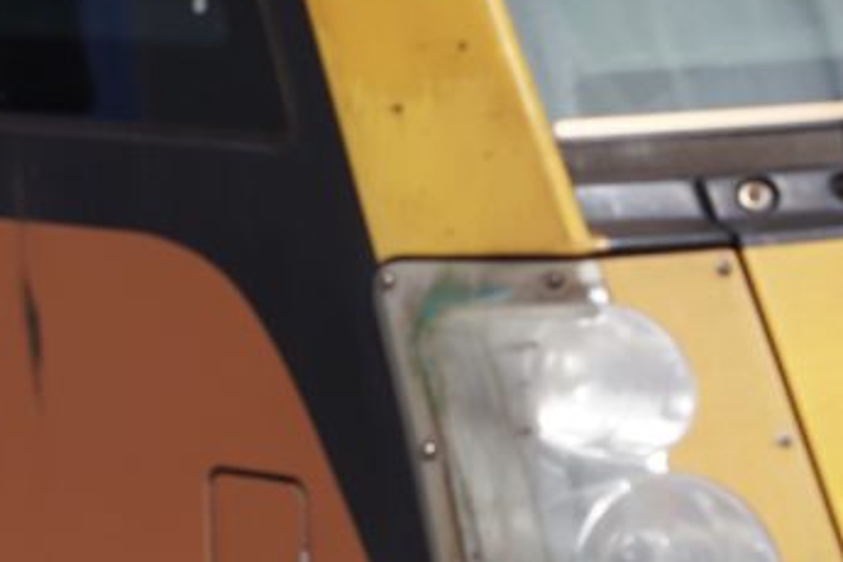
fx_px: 6673
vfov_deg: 4.8
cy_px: 70
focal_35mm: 285
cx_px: 357
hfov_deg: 7.2
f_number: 5
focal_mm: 48
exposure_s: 1/1000
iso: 100
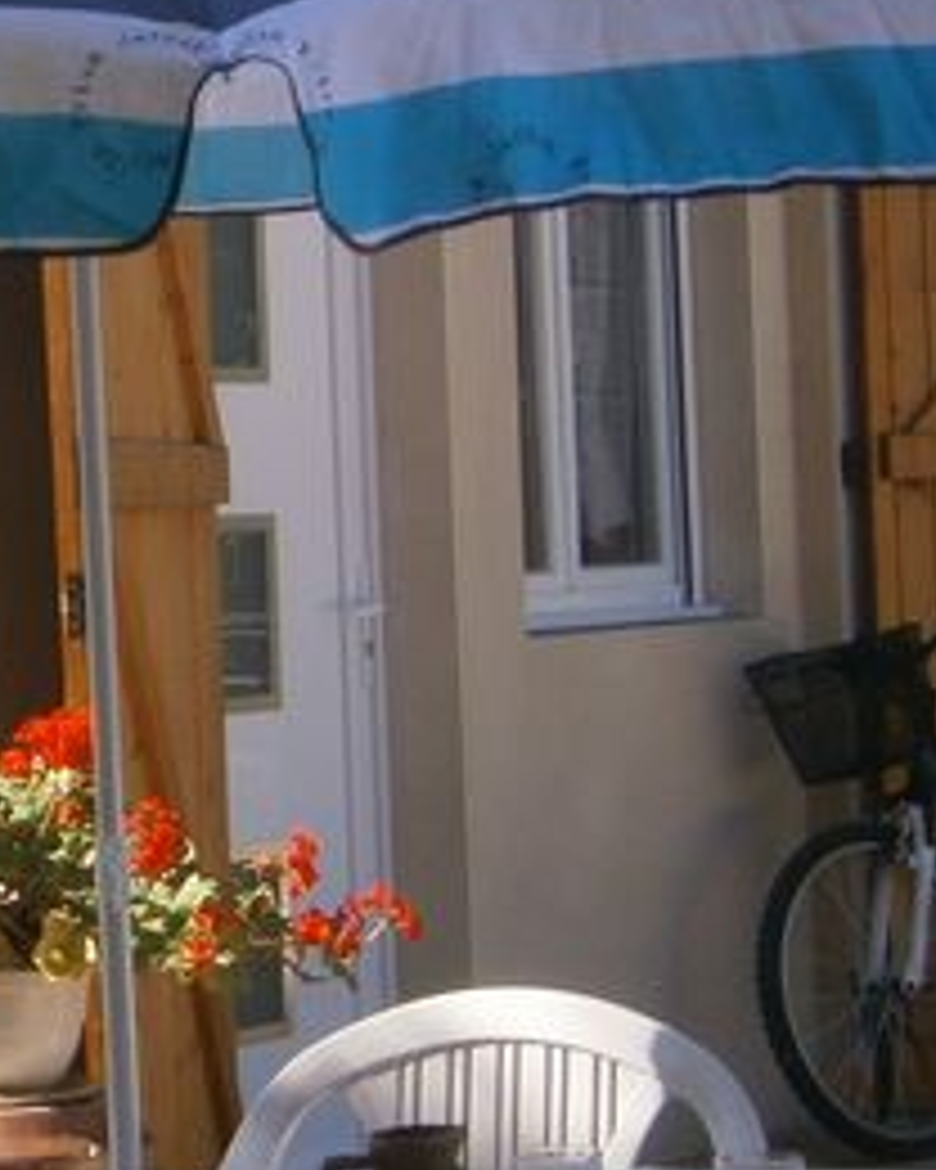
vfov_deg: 14.2
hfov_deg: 11.0
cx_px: -472
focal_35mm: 135
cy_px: 396
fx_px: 4675
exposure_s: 1/500
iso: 80
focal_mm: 6.4
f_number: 3.1
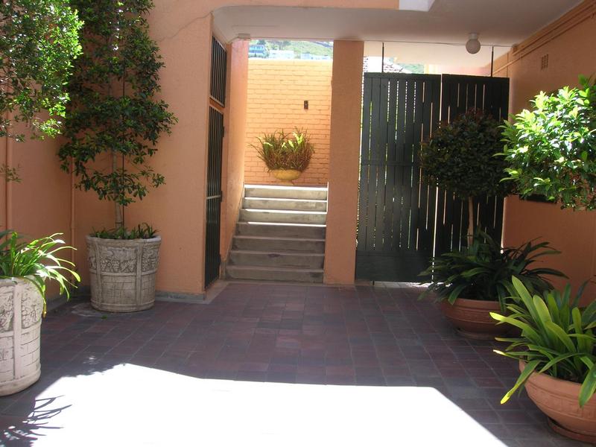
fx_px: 585
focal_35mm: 34
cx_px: 298
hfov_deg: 54.0
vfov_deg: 41.8
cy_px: 224
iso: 50
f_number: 4.9
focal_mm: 5.7
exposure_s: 1/49
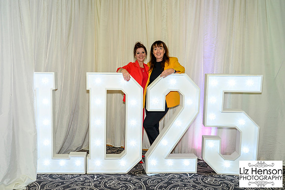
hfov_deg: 54.3
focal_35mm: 35
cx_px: 118
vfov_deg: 37.9
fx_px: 276
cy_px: 97
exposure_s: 1/160
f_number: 4
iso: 1250
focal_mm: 28.5
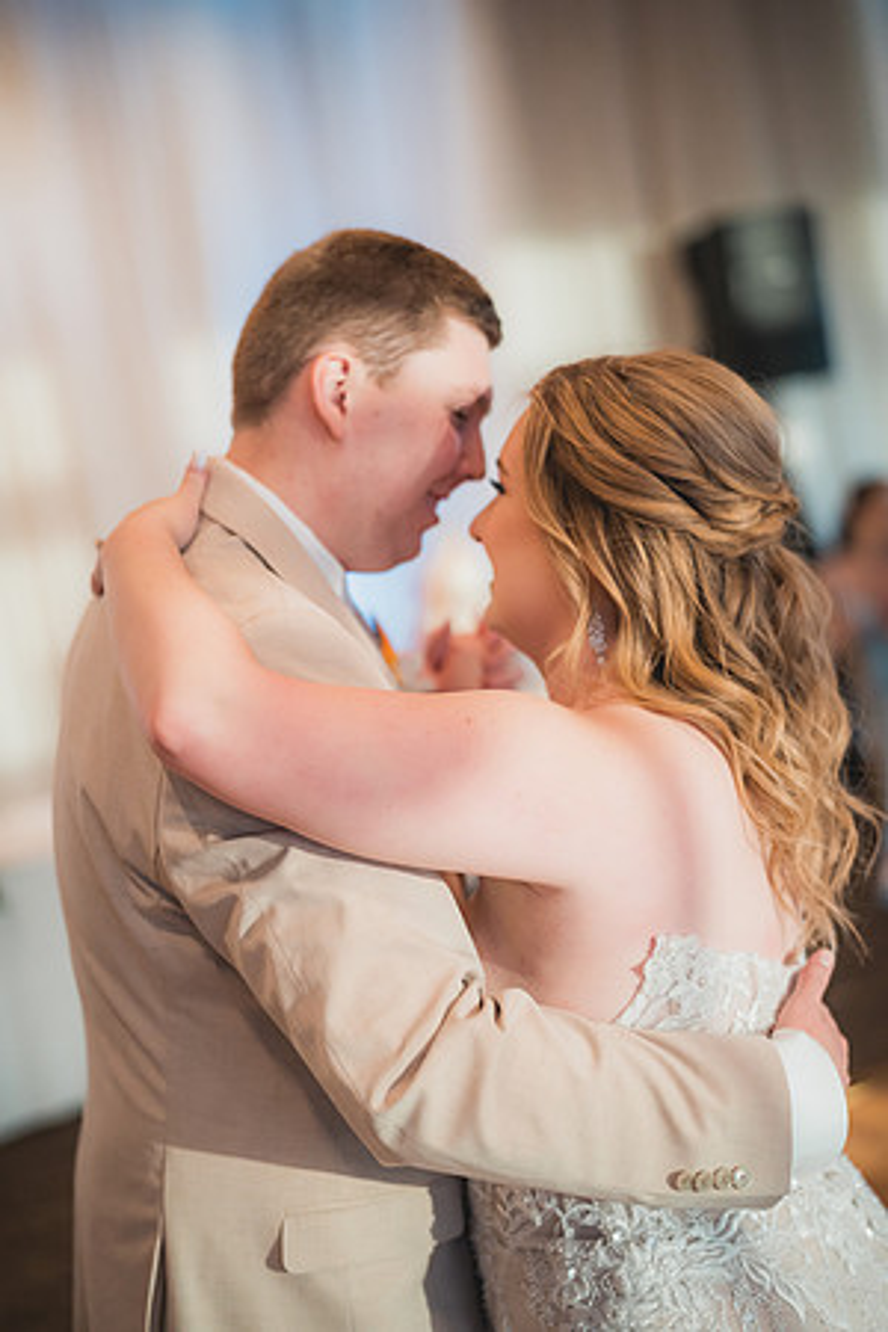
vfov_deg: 39.6
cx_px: 444
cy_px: 666
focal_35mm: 50
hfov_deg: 27.0
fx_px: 1850
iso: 1250
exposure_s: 1/1250
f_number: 1.4
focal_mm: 50
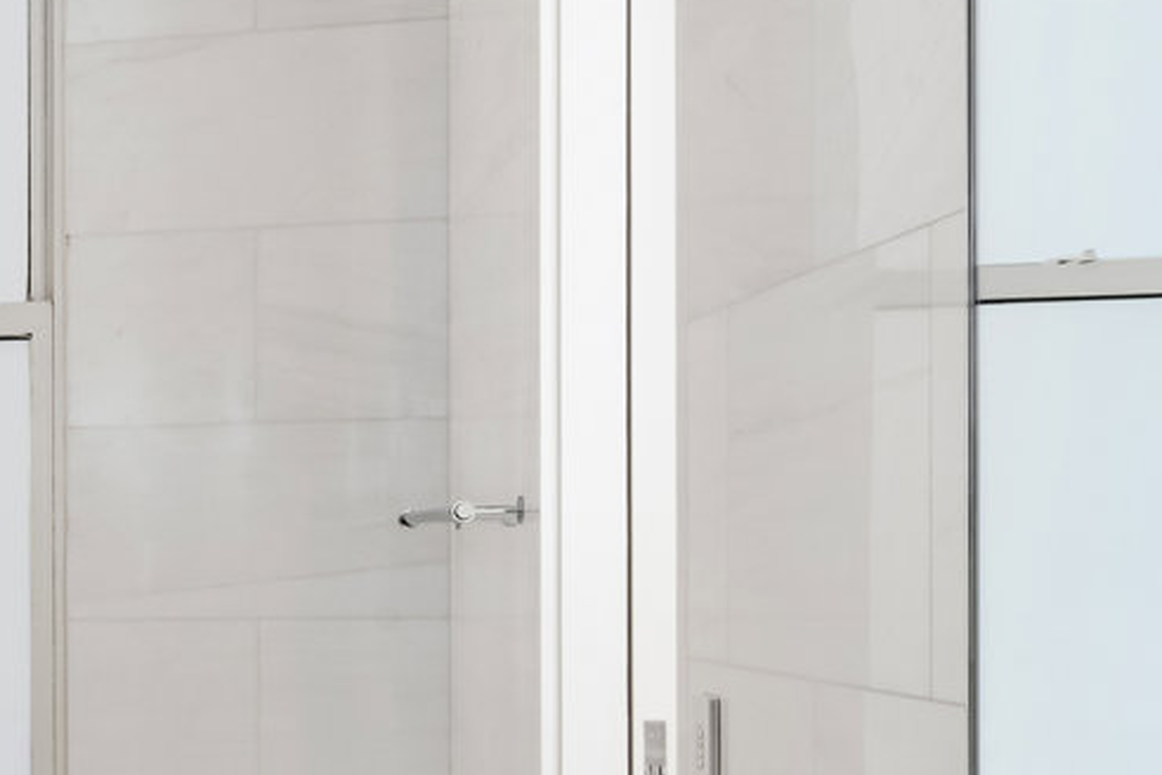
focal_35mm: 82
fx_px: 2647
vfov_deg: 16.5
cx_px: -895
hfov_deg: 19.2
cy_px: 607
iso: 800
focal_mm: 21
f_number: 16
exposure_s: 1/5
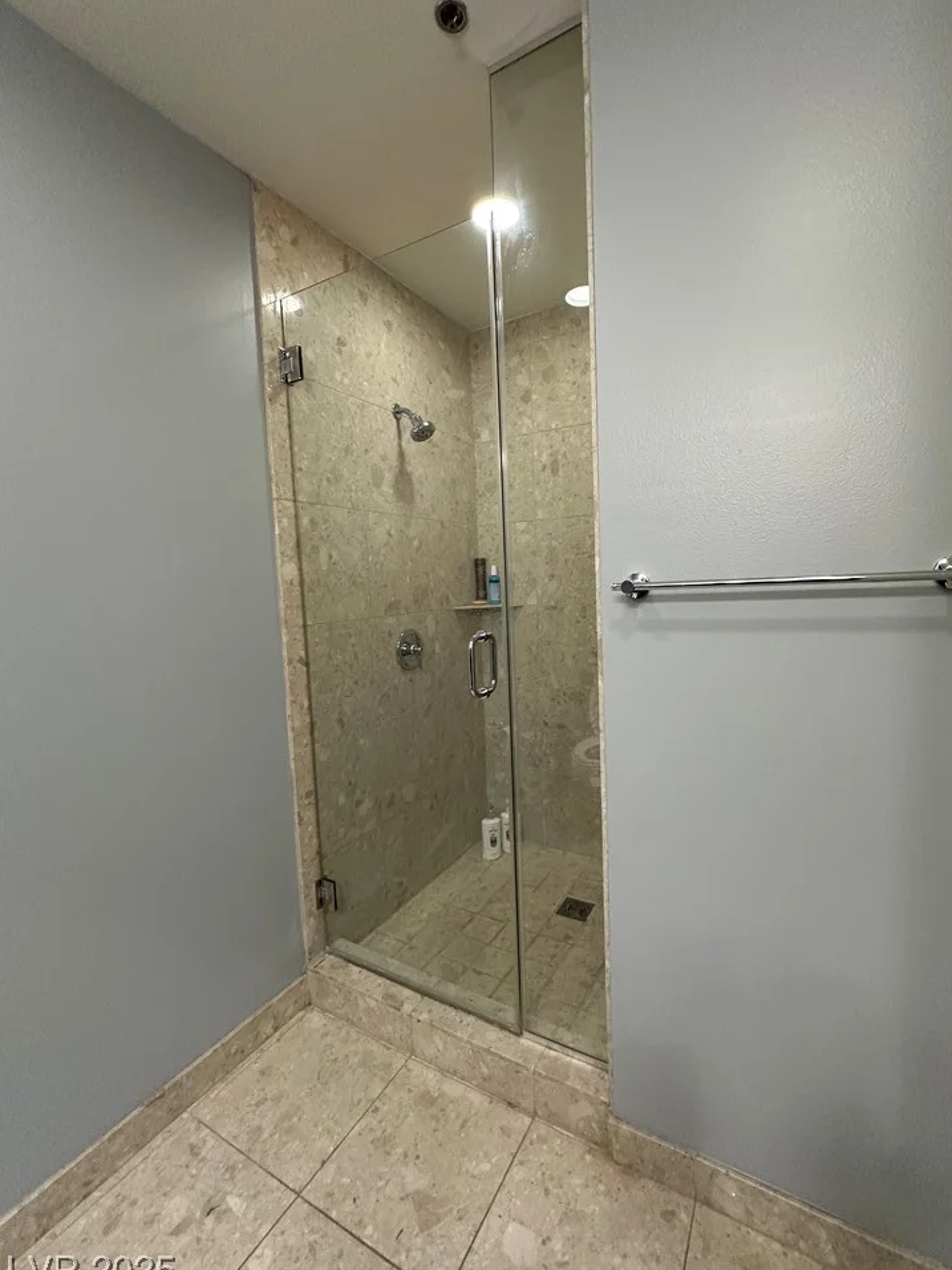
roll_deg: +1.3
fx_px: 550
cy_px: 628
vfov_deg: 98.2
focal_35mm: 15
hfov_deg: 81.7
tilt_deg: -5.5
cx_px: 506
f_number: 2.2
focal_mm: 2.22
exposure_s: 1/60
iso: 250
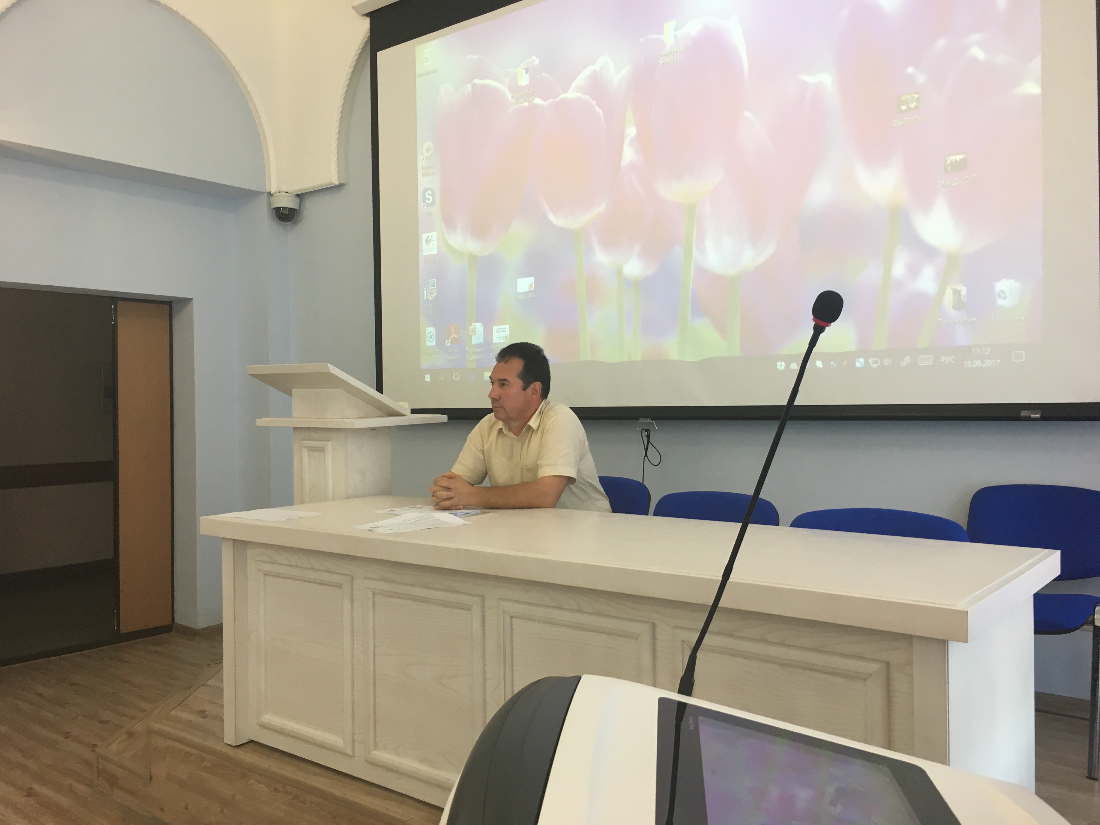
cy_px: 412
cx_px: 550
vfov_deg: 48.2
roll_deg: +0.2
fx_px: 922
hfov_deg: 61.7
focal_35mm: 29
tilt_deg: -0.2
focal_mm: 4.15
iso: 64
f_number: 2.2
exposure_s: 1/33
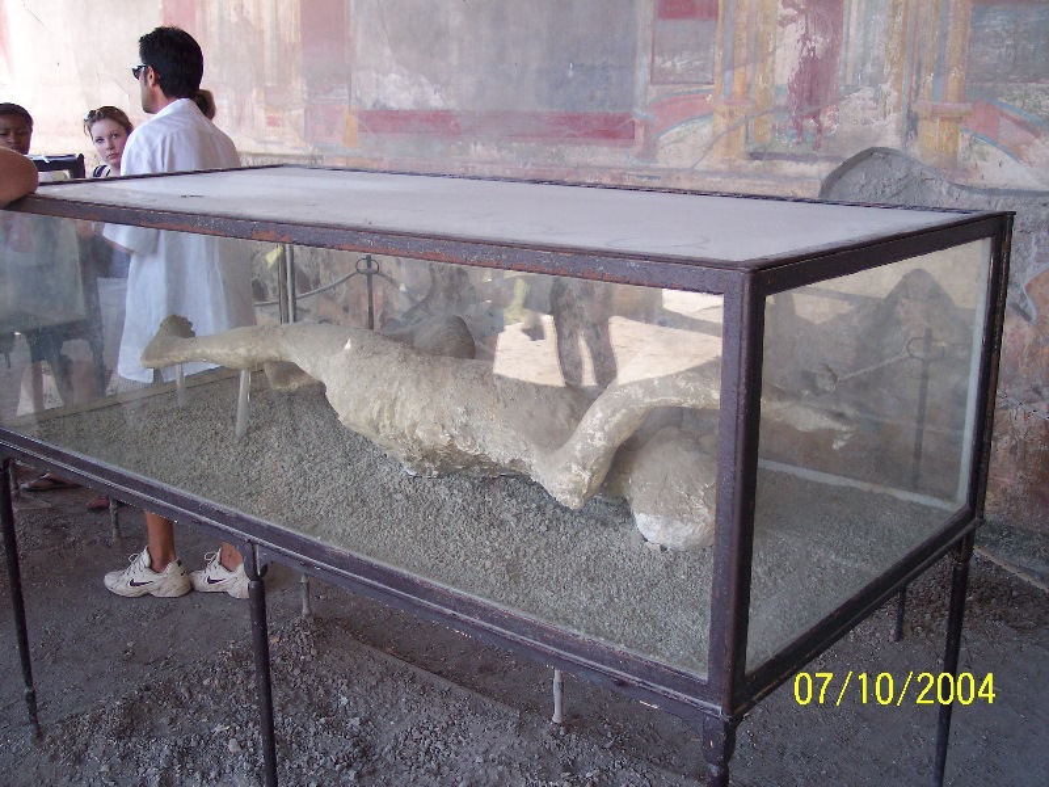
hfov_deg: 49.0
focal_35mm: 38
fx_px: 1152
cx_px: 524
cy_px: 394
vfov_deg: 37.7
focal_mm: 8
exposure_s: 1/125
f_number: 2.8
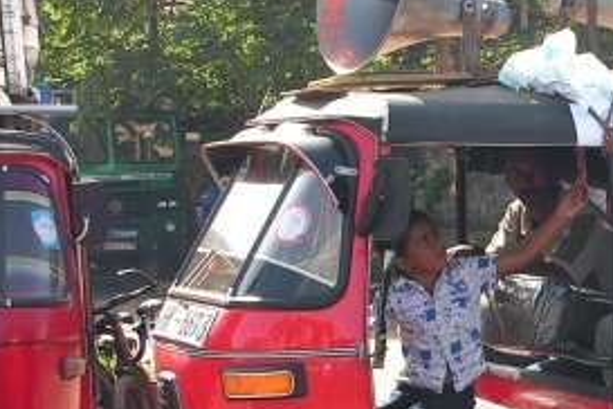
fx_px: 1924
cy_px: 290
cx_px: 588
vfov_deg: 12.1
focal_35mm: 113
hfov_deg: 17.7
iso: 64
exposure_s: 1/160
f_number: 4.8
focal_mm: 8.9
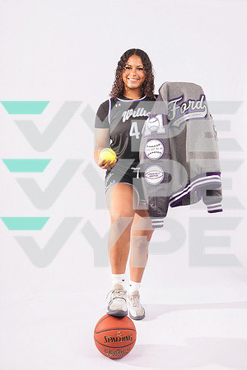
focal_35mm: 34
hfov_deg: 38.9
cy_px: 185
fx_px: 350
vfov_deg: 55.8
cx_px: 124
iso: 160
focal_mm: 34
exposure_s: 1/200
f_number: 7.1
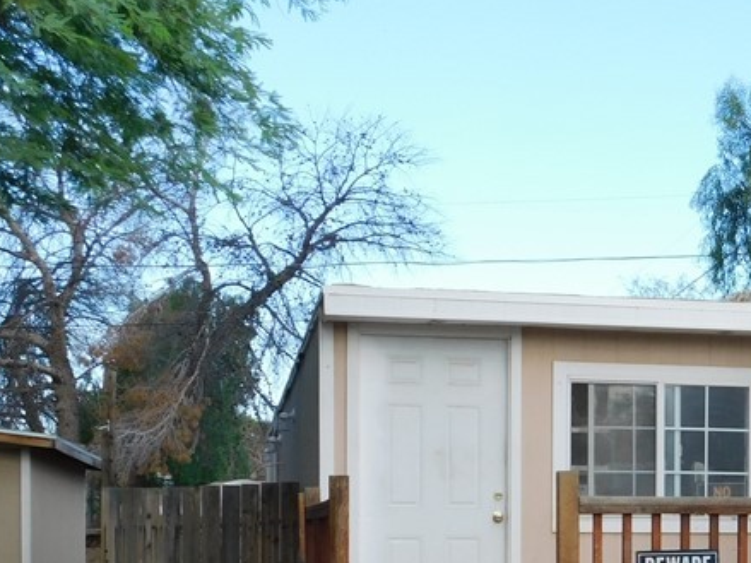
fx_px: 1822
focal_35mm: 84
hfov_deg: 21.9
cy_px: 542
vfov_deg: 17.2
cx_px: 854
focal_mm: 6.3
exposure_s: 1/400
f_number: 3.5
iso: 125
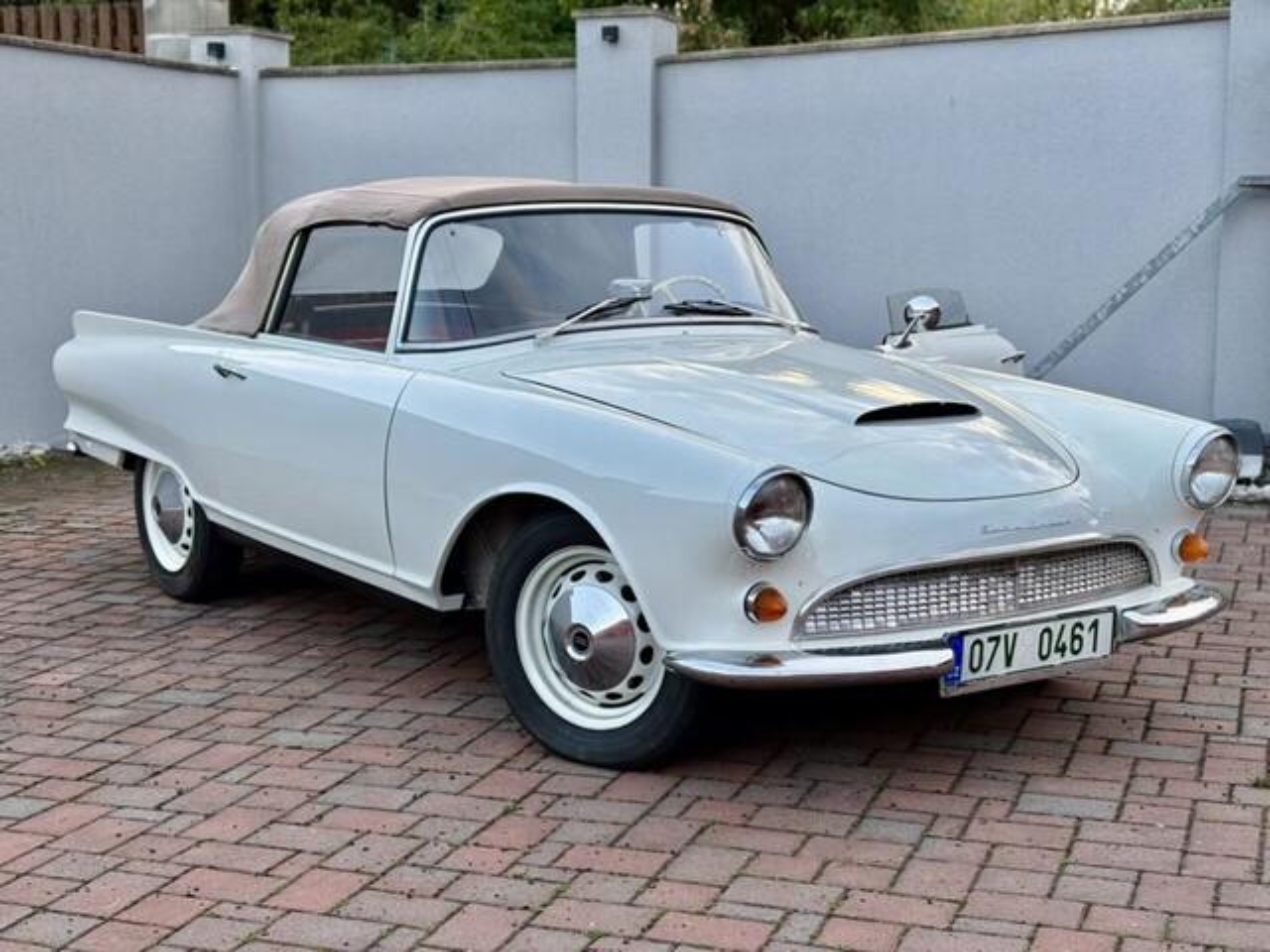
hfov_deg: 36.8
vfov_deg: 28.0
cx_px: 635
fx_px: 1908
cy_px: 476
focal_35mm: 52
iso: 40
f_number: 1.6
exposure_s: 1/121
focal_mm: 5.96
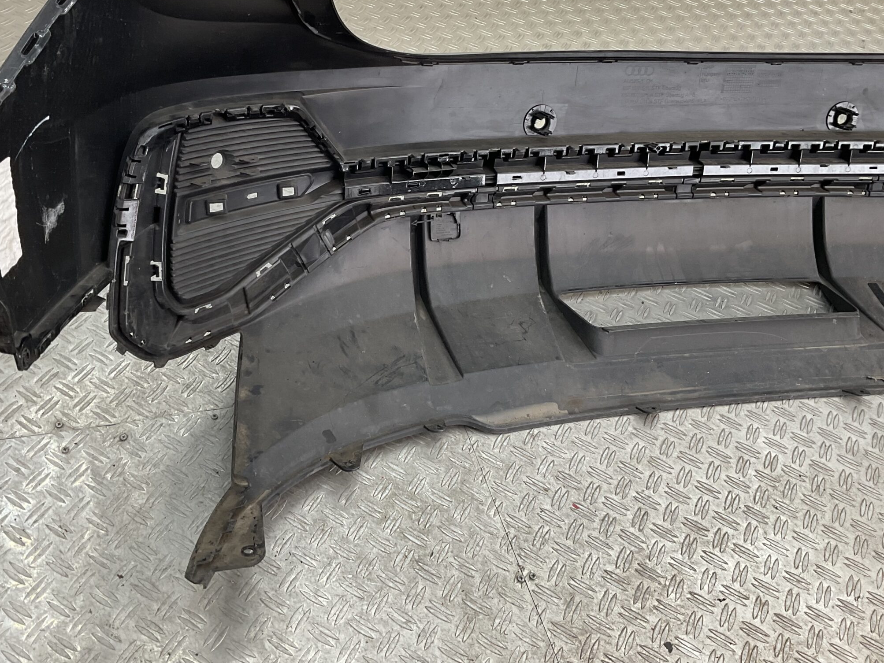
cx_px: 384
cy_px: 241
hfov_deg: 50.0
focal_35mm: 37
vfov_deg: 38.4
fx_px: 945
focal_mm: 3
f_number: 1.8
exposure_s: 1/100
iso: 32
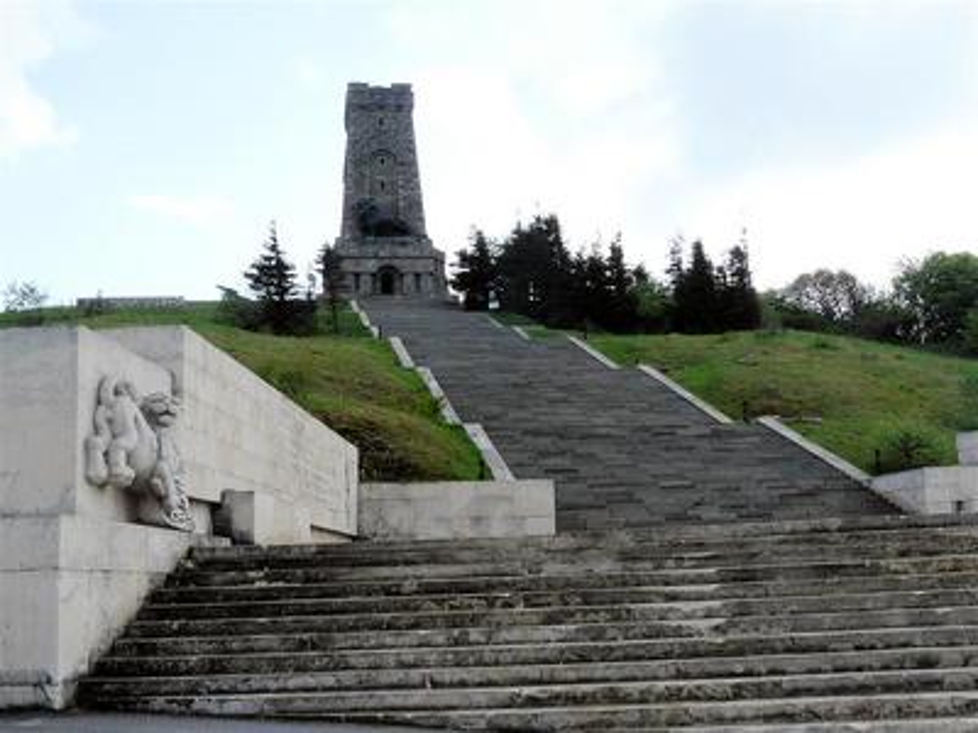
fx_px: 1130
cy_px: 366
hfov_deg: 46.8
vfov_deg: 36.0
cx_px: 489
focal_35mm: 40
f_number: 5
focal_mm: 5.1
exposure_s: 1/200
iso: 100
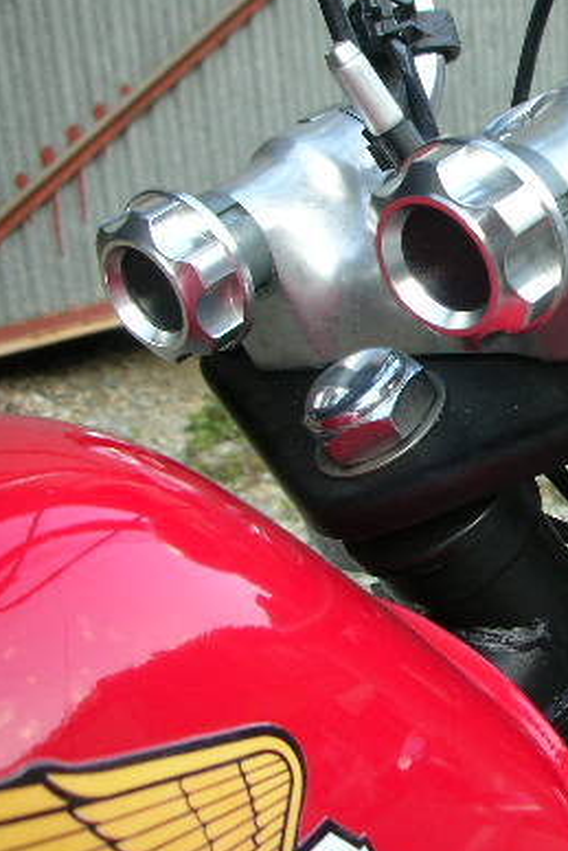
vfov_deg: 33.4
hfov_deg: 21.5
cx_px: 623
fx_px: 1419
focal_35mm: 60
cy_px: 386
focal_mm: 5.8
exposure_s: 1/68.4
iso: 50
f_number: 3
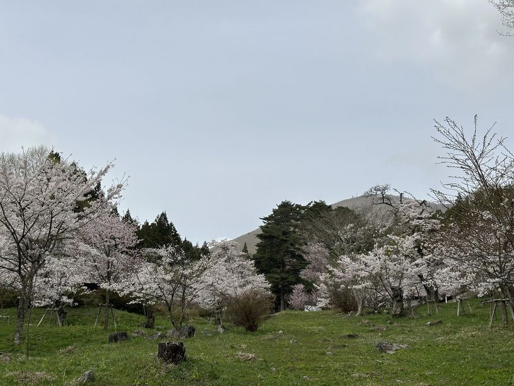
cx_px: 257
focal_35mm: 48
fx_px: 713
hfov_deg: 39.7
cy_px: 193
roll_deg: -1.2
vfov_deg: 30.3
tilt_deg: +17.8
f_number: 1.78
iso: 64
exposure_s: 1/7634
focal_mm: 6.86
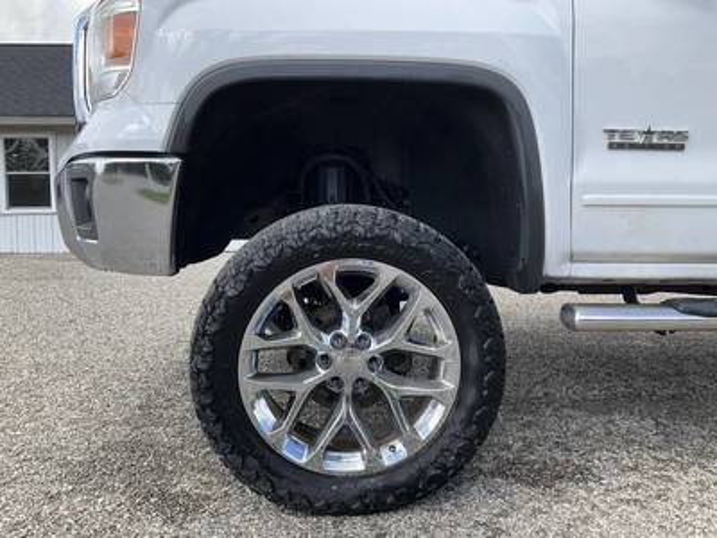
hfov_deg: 61.7
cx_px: 358
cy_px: 269
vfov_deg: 48.2
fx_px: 601
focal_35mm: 29
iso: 25
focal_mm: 3
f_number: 1.8
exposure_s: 1/586
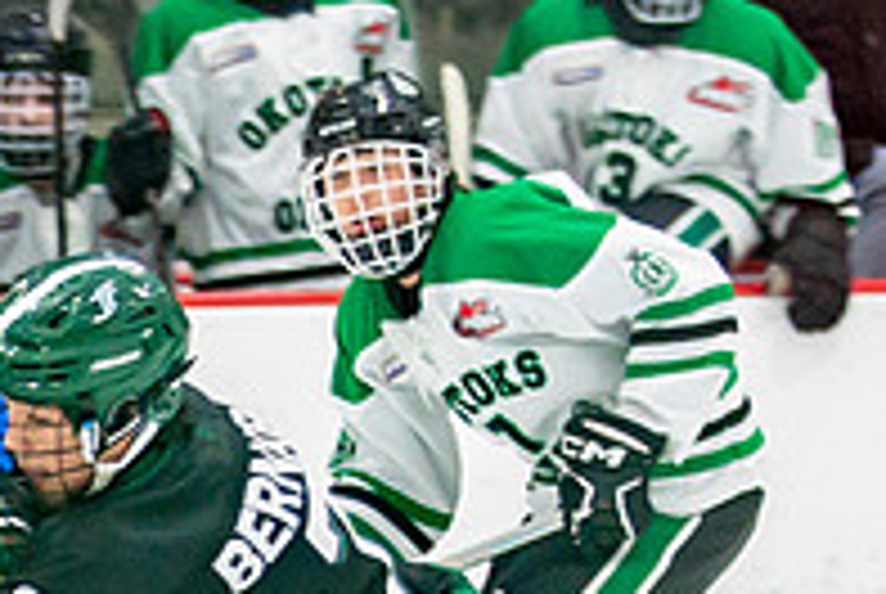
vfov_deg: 1.9
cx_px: -720
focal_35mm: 716
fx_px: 17648
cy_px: 779
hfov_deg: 2.9
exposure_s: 1/640
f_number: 3.2
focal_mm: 110
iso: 640
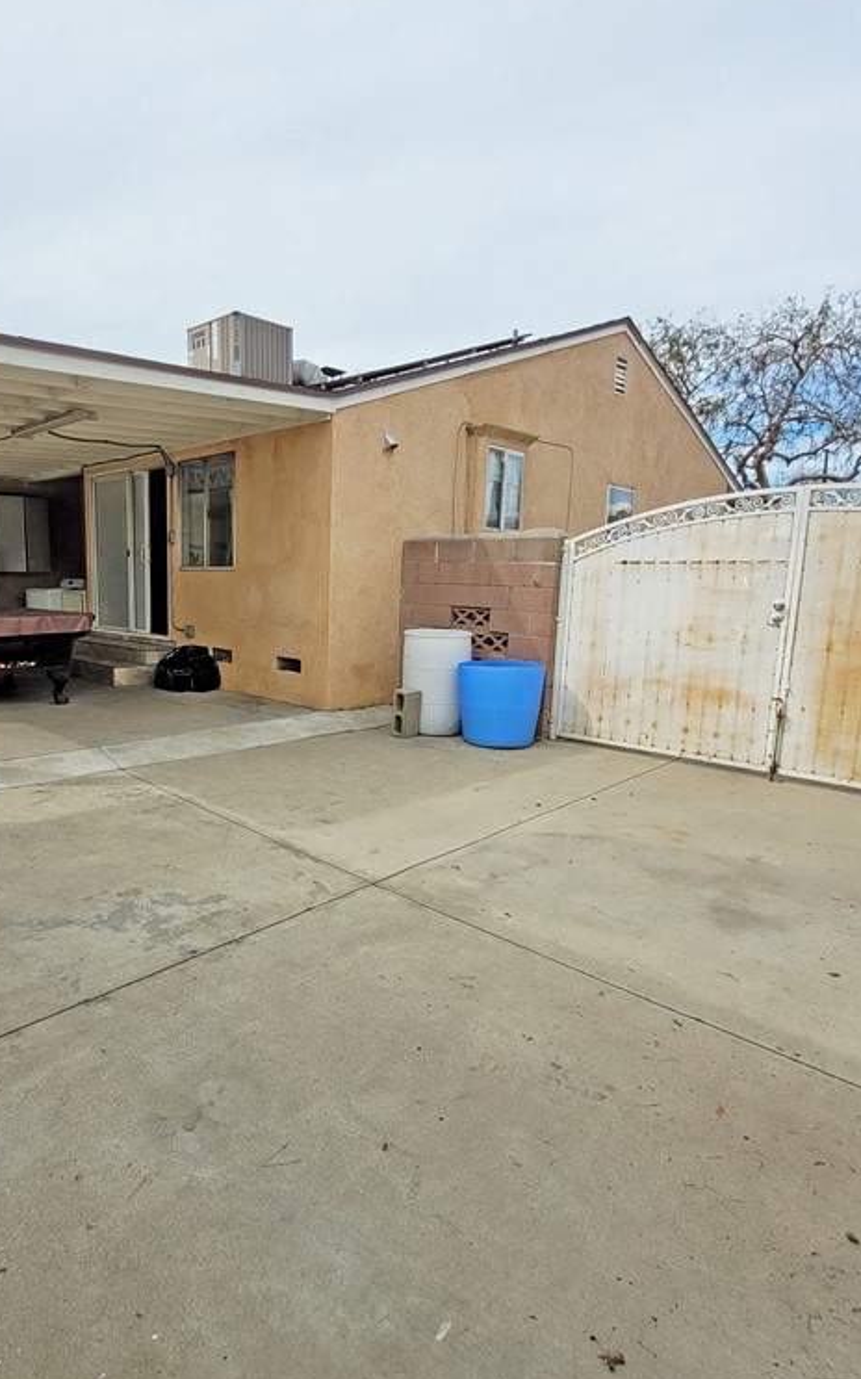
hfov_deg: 61.0
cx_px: 301
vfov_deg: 88.0
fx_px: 714
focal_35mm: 19
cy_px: 690
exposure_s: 1/1232
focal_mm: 1.74
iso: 40
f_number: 2.2
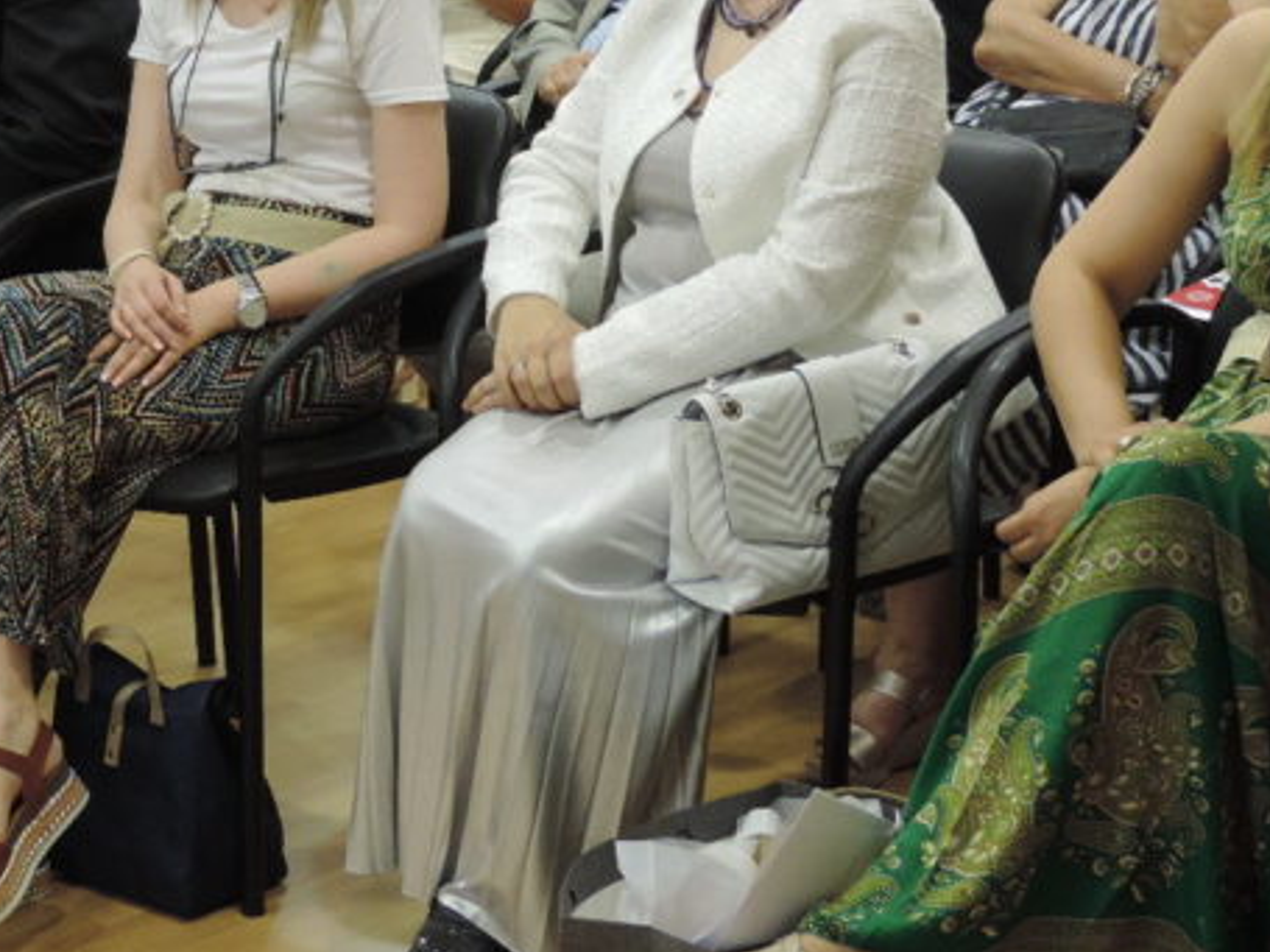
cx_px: 313
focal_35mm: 90
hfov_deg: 21.6
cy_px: 131
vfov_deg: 16.2
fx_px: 3301
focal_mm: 7.1
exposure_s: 1/25
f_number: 3.3
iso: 400
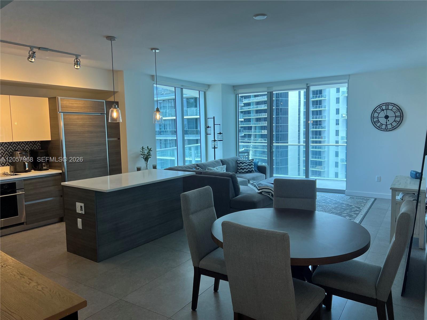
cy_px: 160
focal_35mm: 26
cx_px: 214
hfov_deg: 67.3
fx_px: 321
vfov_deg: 53.1
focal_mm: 5.7
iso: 64
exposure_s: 1/120
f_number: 1.5
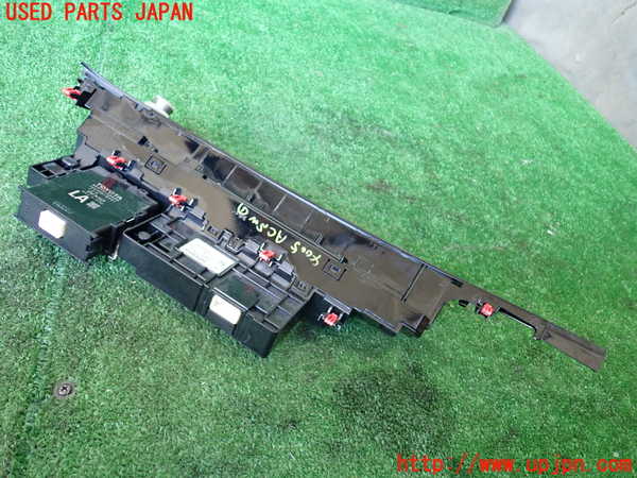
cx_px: 318
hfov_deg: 60.0
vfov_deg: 46.8
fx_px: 552
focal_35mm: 30
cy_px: 239
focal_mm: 5.4
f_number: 2.3
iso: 400
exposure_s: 1/30
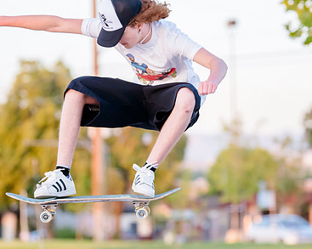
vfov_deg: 5.2
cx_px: 163
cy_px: 153
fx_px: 2740
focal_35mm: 297
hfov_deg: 6.5
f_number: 2.8
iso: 1600
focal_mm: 125
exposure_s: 1/800
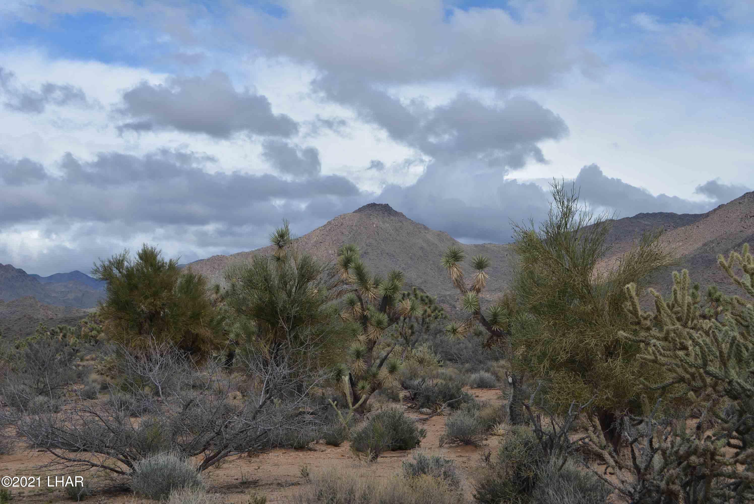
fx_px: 1100
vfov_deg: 25.8
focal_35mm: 52
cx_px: 377
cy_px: 252
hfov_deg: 37.8
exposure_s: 1/320
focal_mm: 35
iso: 100
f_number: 9
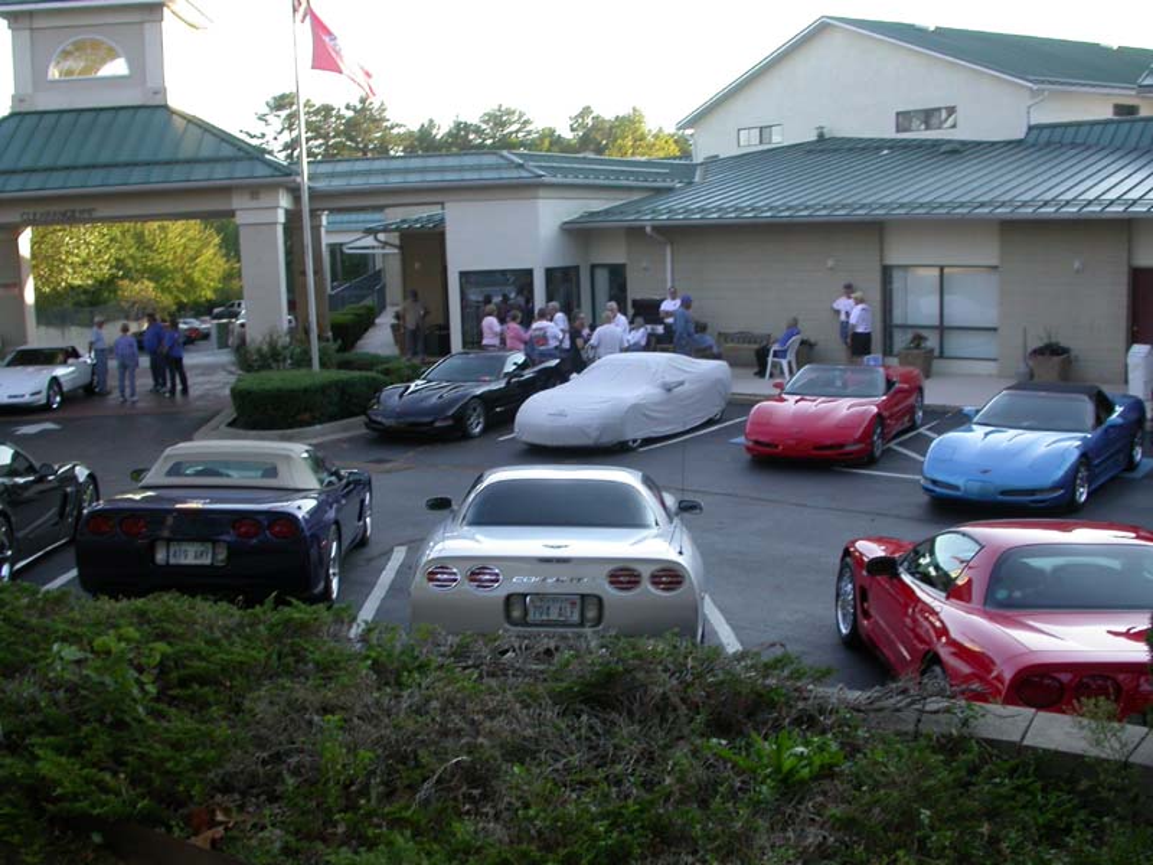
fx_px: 1266
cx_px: 576
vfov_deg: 37.7
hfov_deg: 49.0
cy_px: 432
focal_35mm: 38
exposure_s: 1/111
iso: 100
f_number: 4.2
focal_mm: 7.85
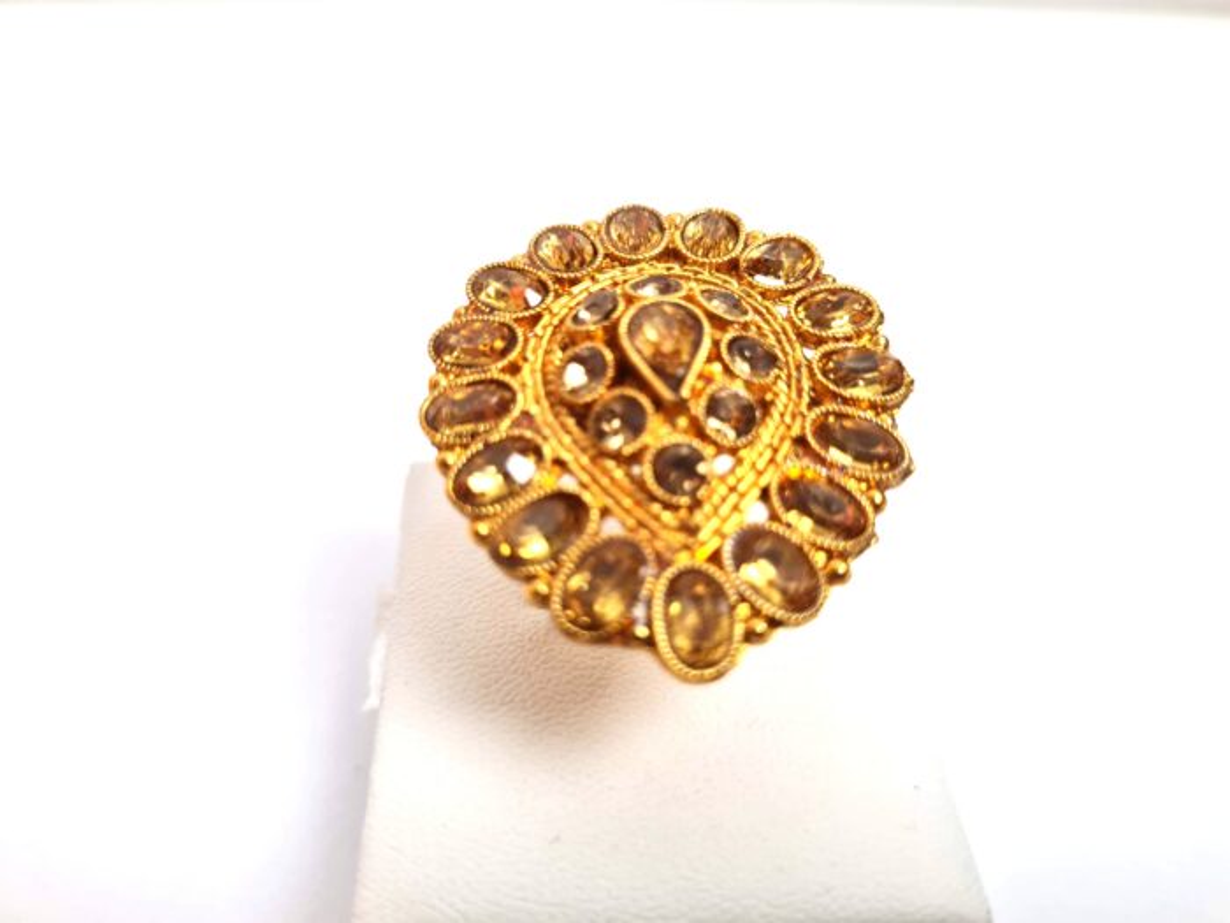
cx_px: 615
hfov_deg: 67.3
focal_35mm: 26
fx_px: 924
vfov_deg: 53.1
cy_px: 462
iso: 100
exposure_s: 1/120
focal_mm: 5.4
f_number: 1.8
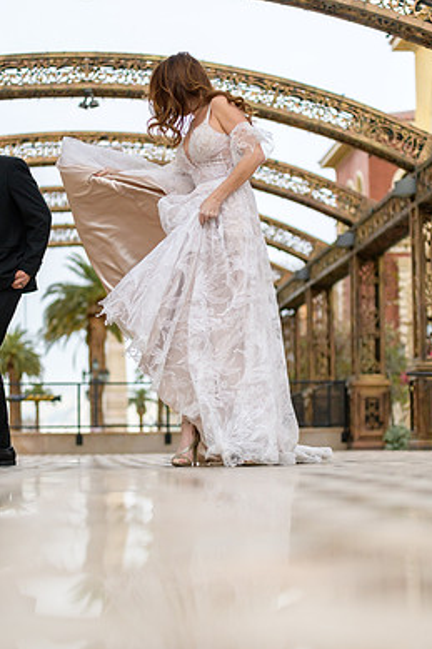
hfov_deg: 16.8
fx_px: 1459
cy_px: 294
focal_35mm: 81
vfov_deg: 25.1
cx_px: 224
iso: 400
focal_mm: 70
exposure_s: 1/3200
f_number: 2.8
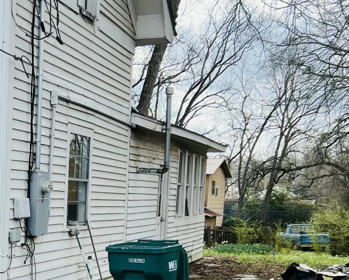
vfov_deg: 21.9
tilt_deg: -5.4
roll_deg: +1.0
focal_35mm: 68
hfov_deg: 26.4
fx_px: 702
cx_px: 0
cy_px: 257
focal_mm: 5.7
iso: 50
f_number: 1.5
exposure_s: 1/1344
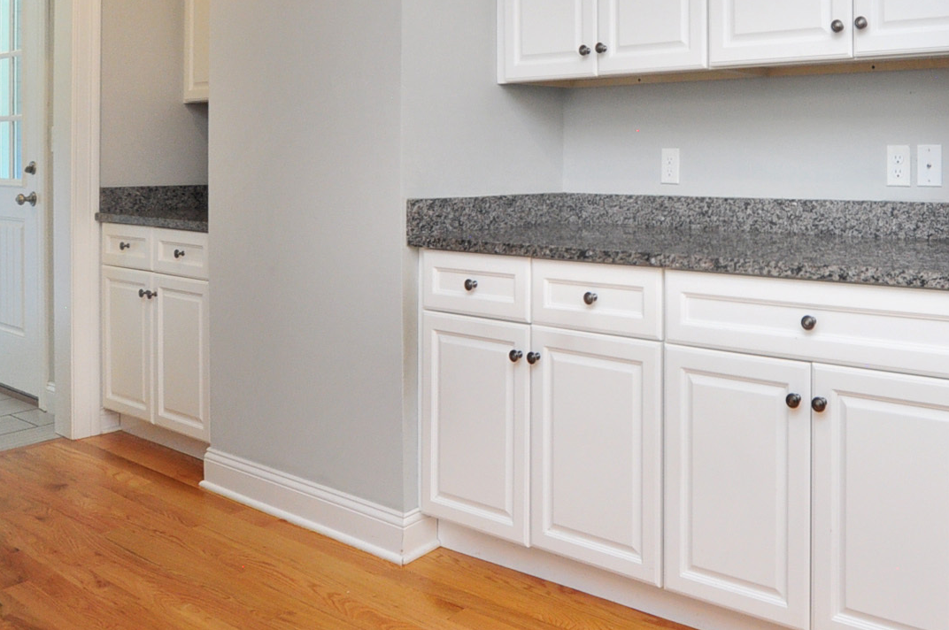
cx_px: 740
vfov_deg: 41.9
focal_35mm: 30
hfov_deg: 58.0
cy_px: 139
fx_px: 790
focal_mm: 10
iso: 640
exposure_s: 1/50
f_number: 4.5
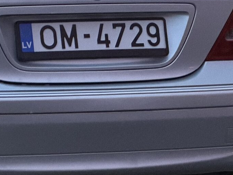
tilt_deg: -4.7
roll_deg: +0.6
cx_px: -79
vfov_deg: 4.0
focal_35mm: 375
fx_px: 2524
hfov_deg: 5.3
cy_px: -16
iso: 640
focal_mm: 16.89
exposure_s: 1/73
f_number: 2.8
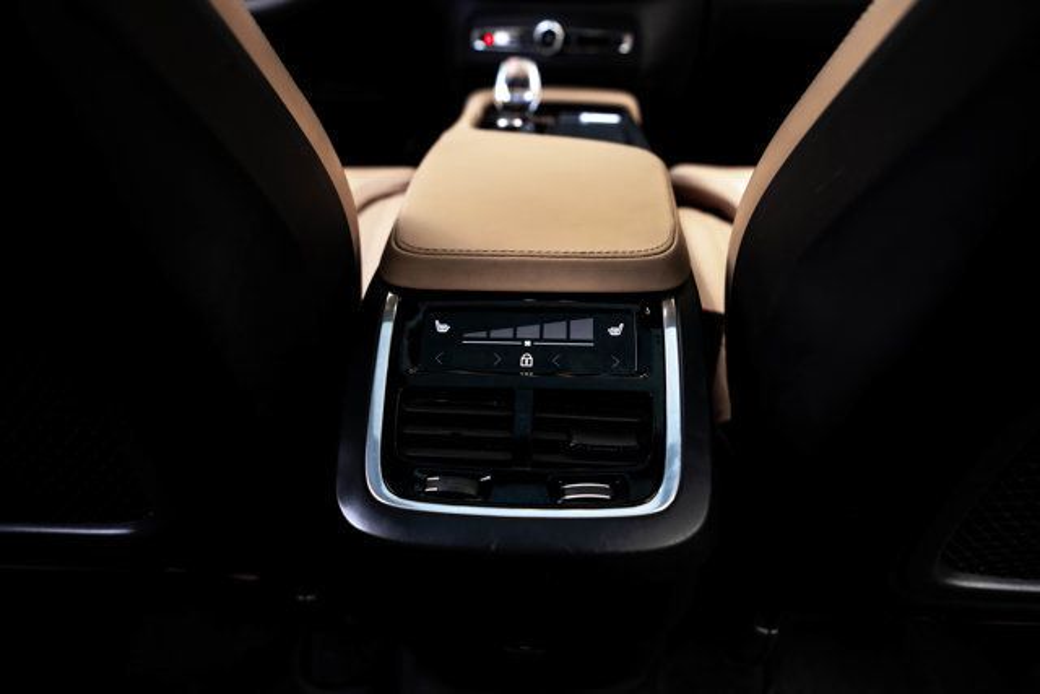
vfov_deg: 53.2
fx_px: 693
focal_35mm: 24
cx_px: 520
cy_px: 347
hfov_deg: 73.7
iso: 1250
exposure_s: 1/200
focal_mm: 24
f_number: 3.2
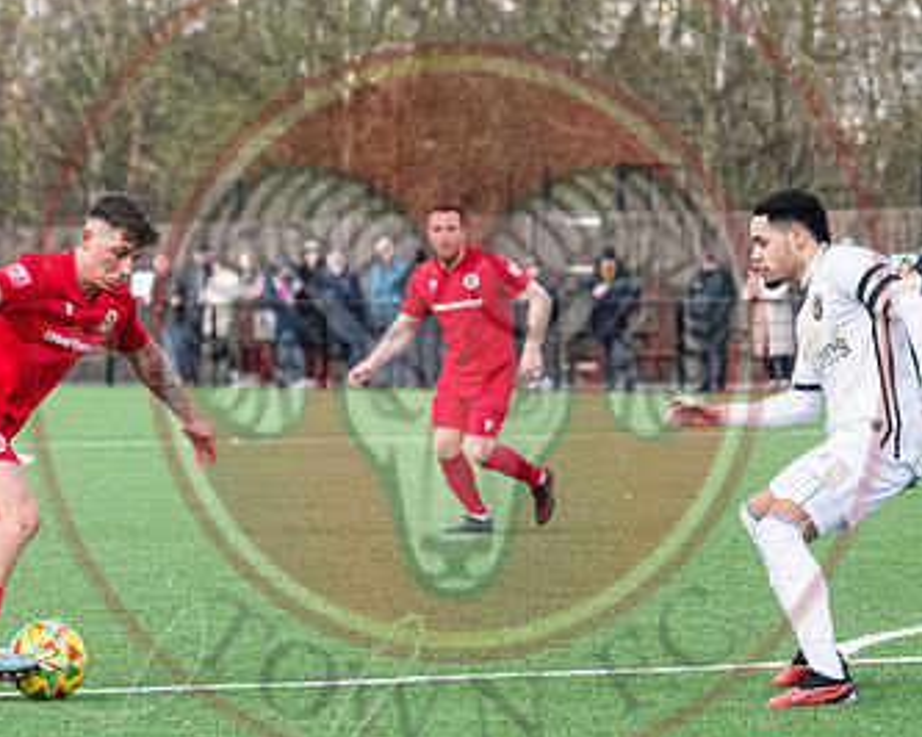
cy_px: 317
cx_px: 147
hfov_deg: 6.6
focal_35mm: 294
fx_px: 8018
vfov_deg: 5.3
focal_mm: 120
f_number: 4
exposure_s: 1/1600
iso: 2000
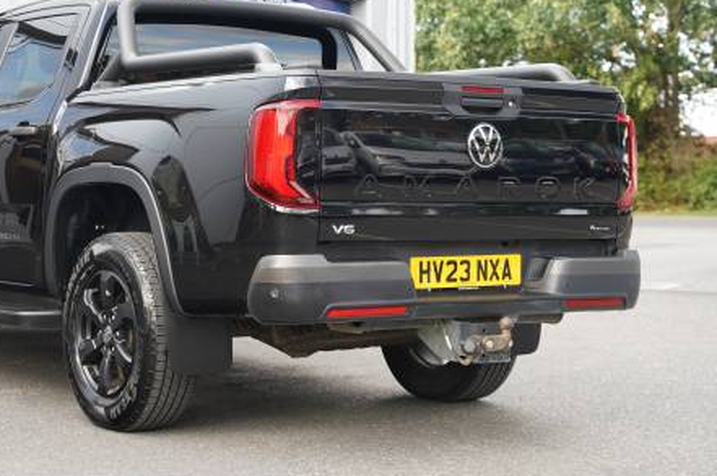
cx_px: 249
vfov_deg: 17.5
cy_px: 143
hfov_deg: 26.0
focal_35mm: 78
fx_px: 1546
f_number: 4
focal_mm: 53.5
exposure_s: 1/160
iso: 640
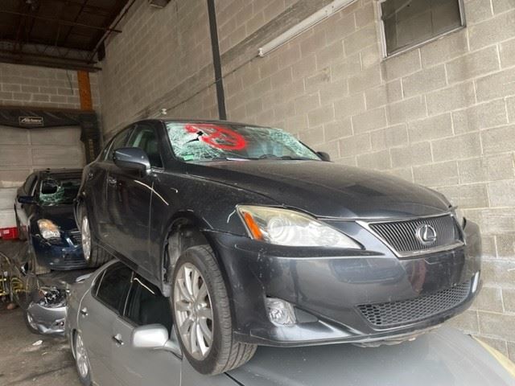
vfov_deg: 53.1
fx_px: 387
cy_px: 193
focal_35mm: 26
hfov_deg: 67.3
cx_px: 258
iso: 64
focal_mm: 4.2
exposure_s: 1/121
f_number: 1.6
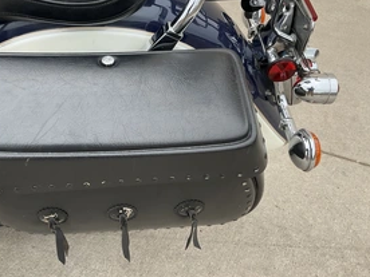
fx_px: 449
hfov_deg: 44.3
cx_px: 130
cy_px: 131
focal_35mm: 42
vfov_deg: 34.3
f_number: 1.8
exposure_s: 1/122
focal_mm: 3
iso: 32
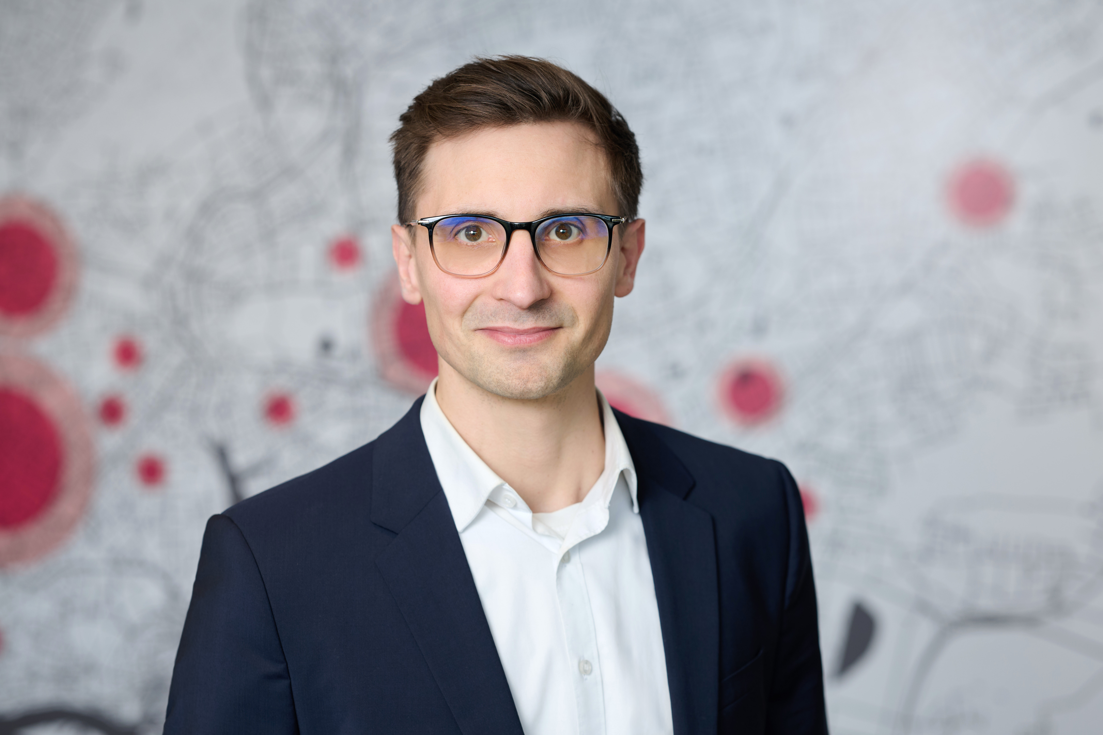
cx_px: 552
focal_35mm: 85
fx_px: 2604
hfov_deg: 23.9
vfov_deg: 16.1
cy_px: 368
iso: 200
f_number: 3.5
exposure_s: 1/125
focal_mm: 85
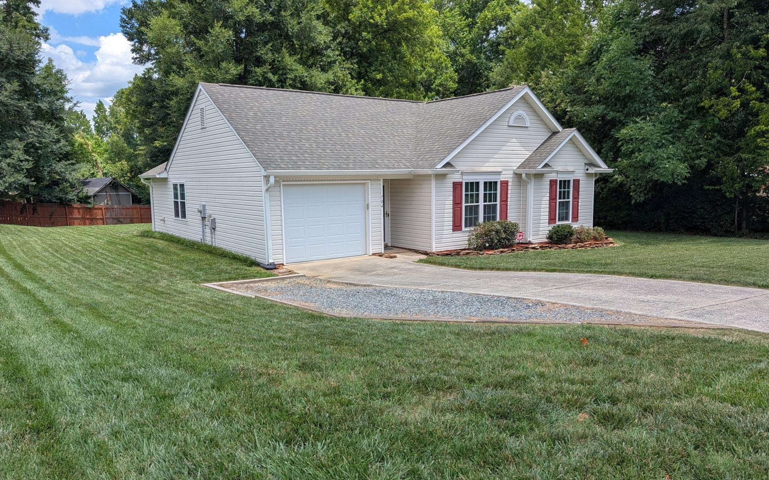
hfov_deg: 70.4
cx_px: 390
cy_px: 267
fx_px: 545
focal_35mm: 26
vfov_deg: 47.5
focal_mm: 6.9
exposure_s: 1/1011
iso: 18
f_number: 1.68
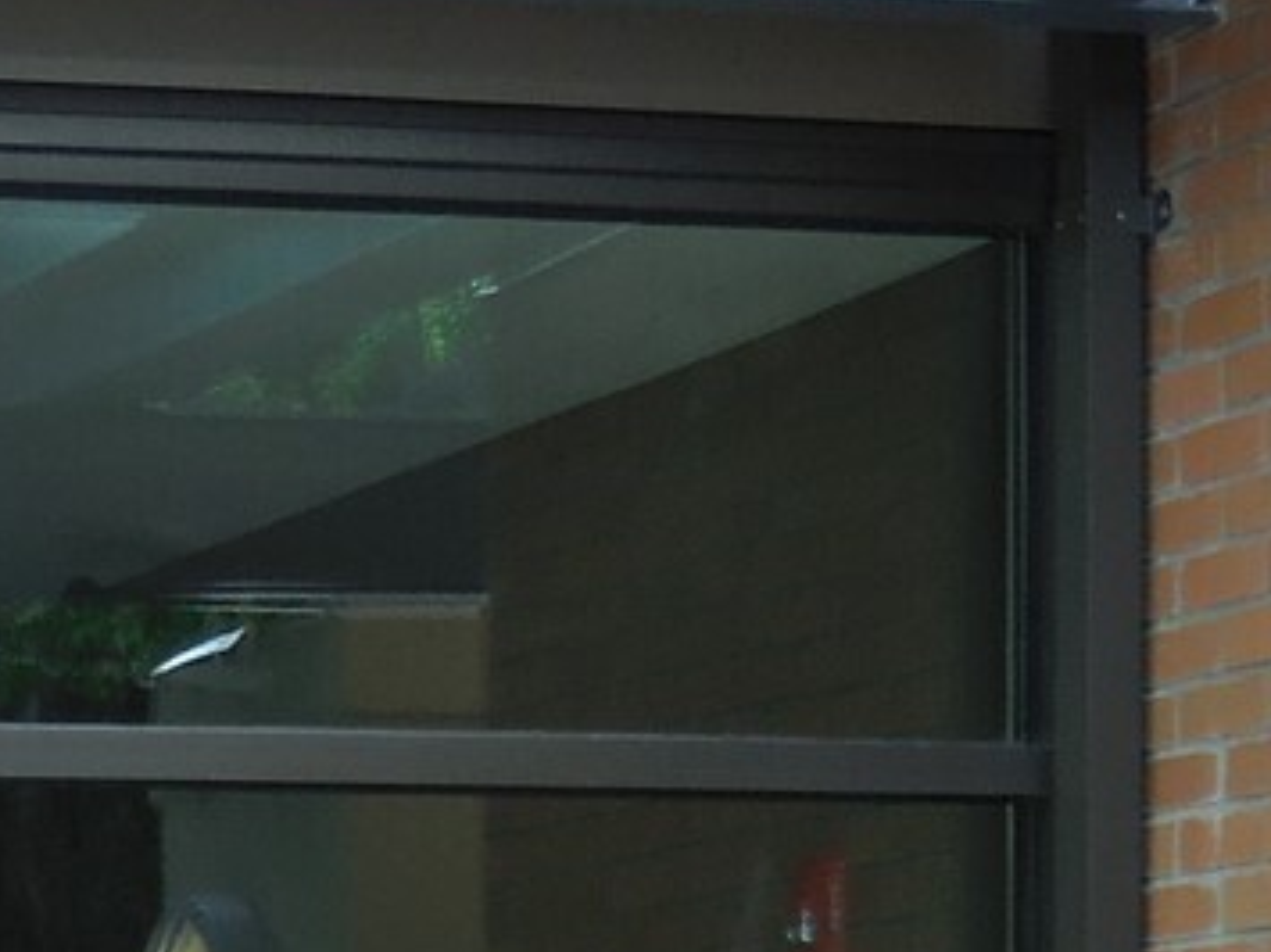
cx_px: 14
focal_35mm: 176
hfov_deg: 11.1
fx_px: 6460
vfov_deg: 8.2
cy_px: 1535
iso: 125
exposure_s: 1/160
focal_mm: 7
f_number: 3.9
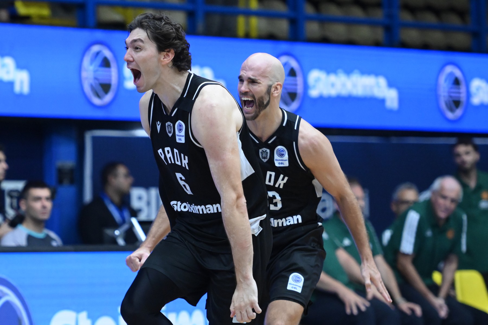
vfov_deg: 8.6
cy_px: 162
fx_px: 2169
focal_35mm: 160
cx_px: 244
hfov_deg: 12.8
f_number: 2.8
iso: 4000
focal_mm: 160
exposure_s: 1/800
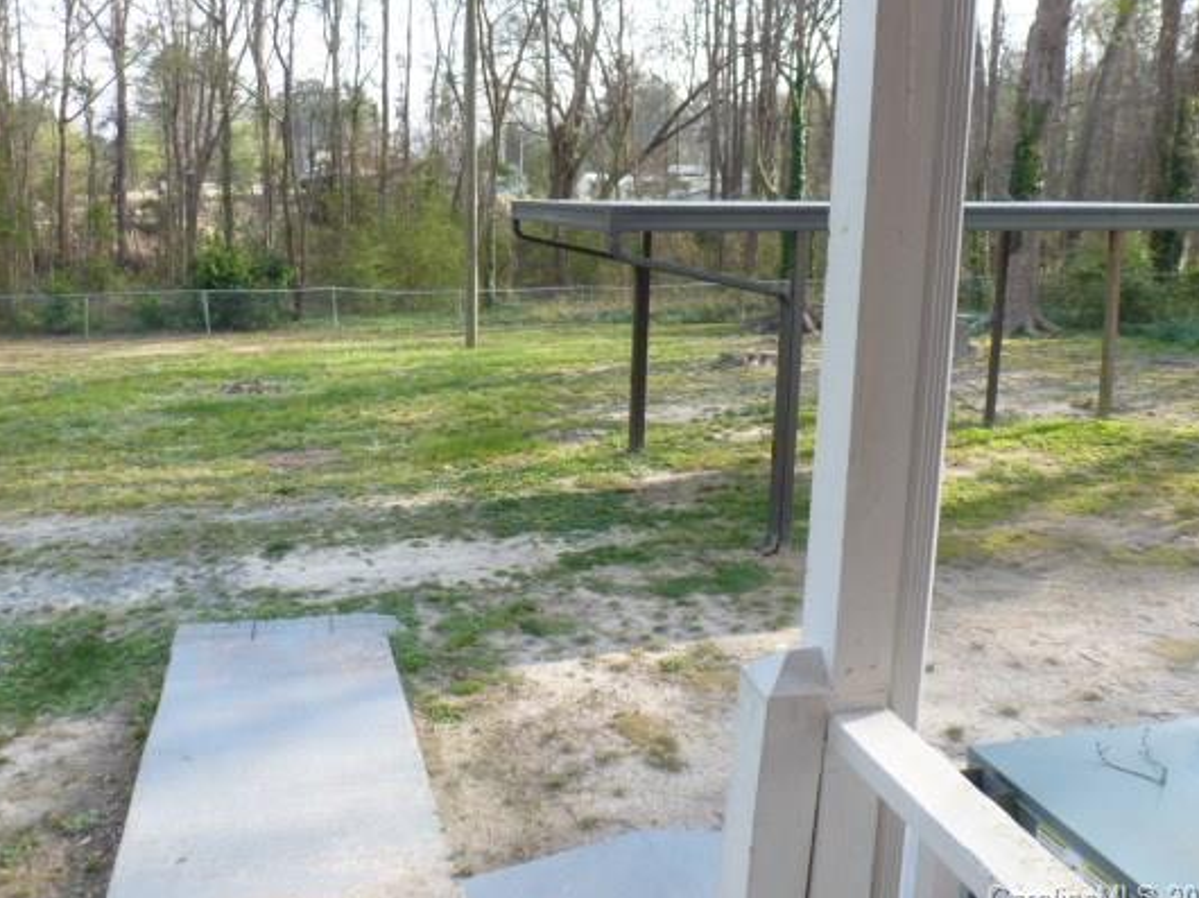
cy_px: 375
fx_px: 1004
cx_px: 523
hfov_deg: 61.5
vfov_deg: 48.0
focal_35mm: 29
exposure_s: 1/125
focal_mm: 4.3
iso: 100
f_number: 3.5
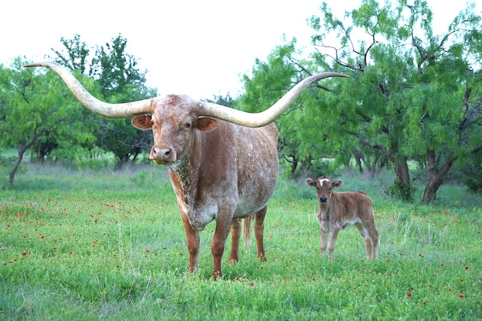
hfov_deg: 29.2
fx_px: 924
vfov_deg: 19.7
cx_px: 241
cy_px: 160
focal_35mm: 69
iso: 400
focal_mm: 46
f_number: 4.5
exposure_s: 1/40
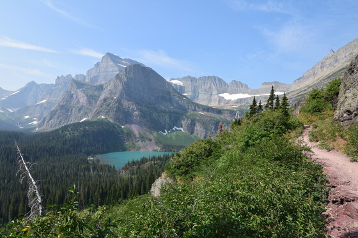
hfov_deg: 77.3
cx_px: 179
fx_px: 224
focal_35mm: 22
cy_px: 119
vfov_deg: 56.1
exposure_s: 1/400
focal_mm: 15
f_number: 11
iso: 400
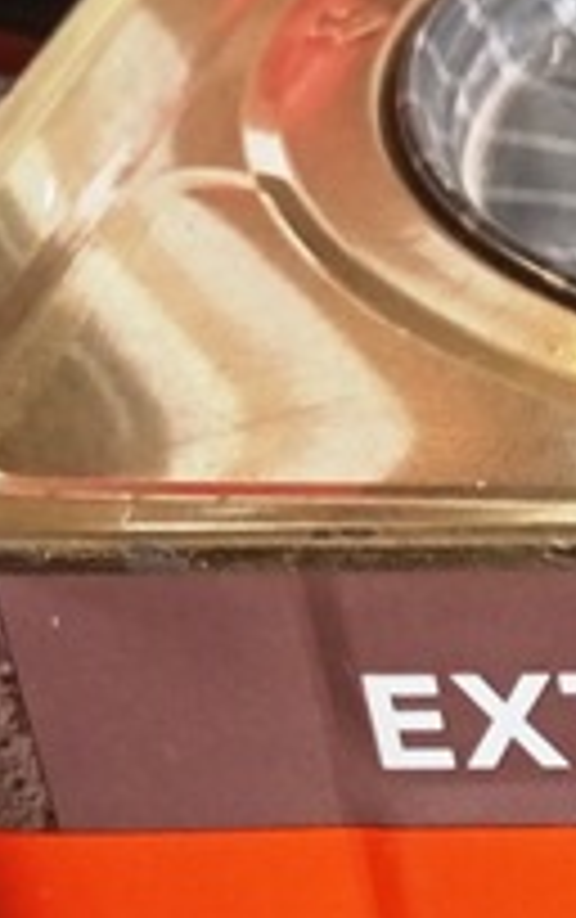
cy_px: 1260
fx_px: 3582
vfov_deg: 13.9
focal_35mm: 143
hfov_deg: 8.4
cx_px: 1377
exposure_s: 1/20
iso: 965
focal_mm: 3.98
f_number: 1.8
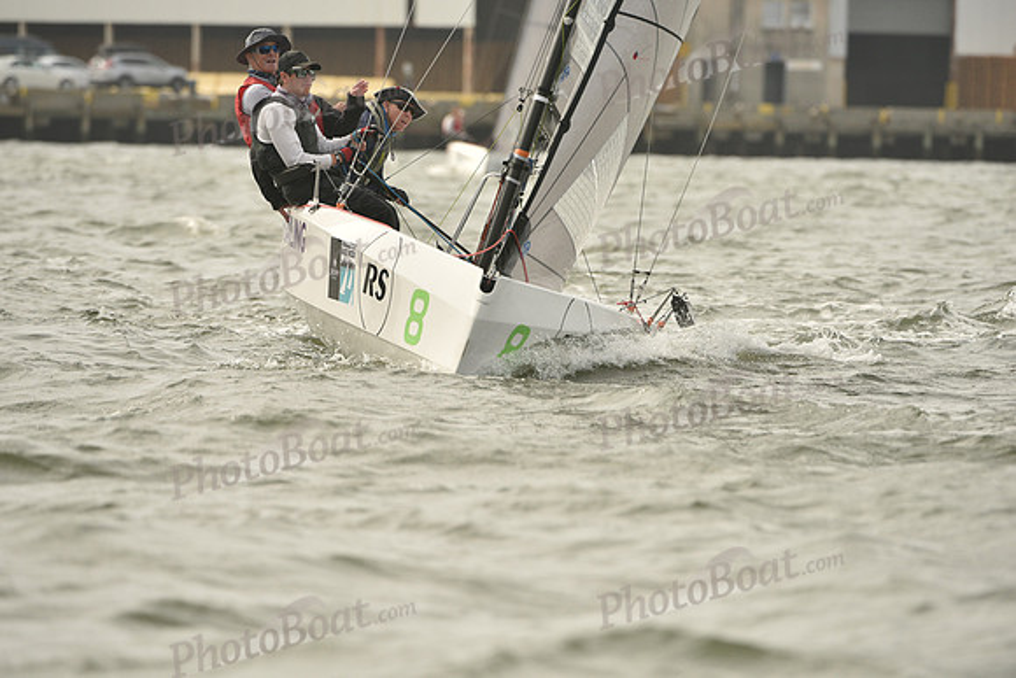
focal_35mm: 300
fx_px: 8468
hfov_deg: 6.9
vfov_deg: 4.6
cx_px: 508
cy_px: 339
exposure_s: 1/1250
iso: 320
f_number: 6.3
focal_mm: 300
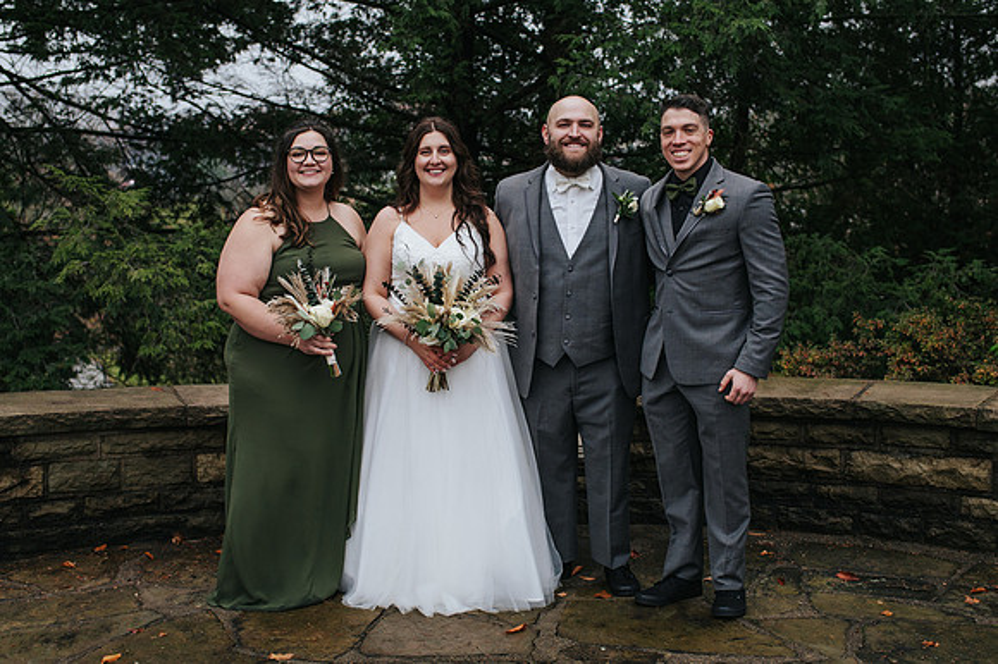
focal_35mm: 42
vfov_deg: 31.7
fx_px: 1171
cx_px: 490
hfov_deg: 46.2
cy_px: 346
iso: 800
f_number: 3.2
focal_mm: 35
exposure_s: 1/320
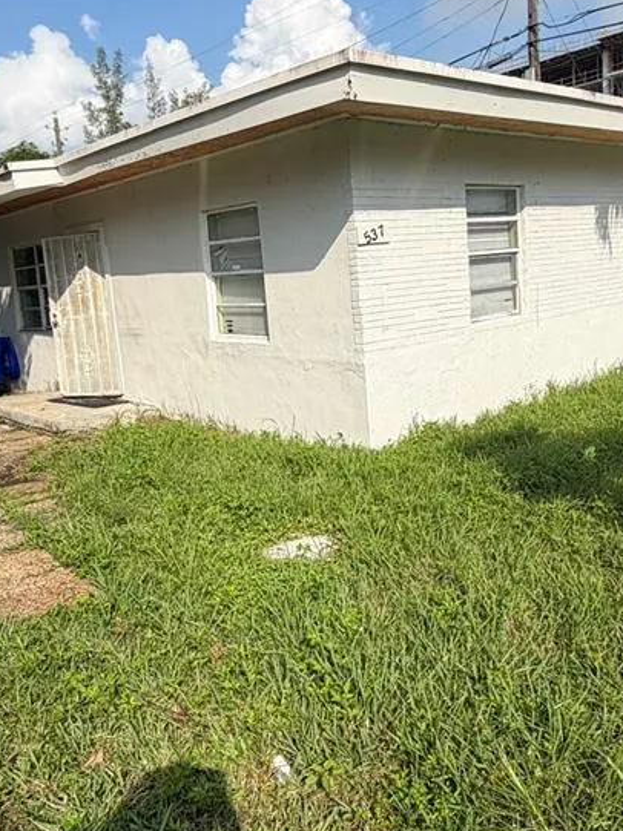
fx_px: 744
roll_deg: +4.6
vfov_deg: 58.3
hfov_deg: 45.4
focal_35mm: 31
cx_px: 305
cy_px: 394
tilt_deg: -8.7
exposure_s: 1/1167
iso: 20
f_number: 2.2
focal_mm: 2.22
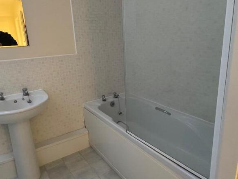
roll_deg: +3.1
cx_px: 119
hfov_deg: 67.3
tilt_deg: -15.5
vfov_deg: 53.0
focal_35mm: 26
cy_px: 90
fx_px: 179
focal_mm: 4.25
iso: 640
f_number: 1.8
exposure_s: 1/27
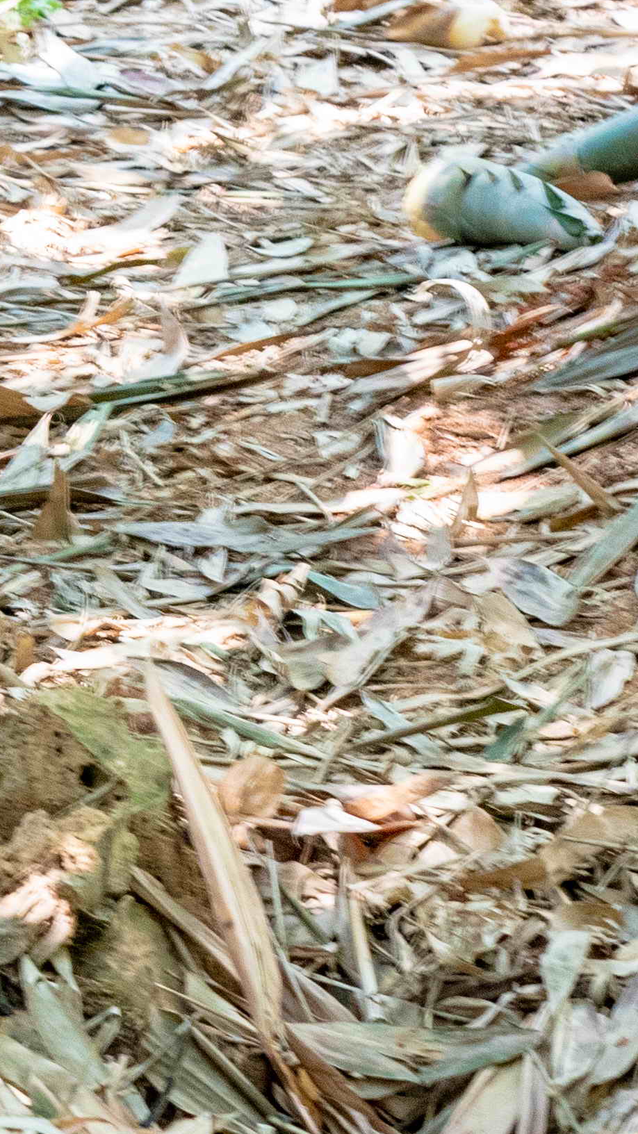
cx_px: -1218
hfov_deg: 4.6
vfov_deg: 8.4
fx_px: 7669
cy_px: -36
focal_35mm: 255
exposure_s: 1/100
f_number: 8
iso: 1250
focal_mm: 66
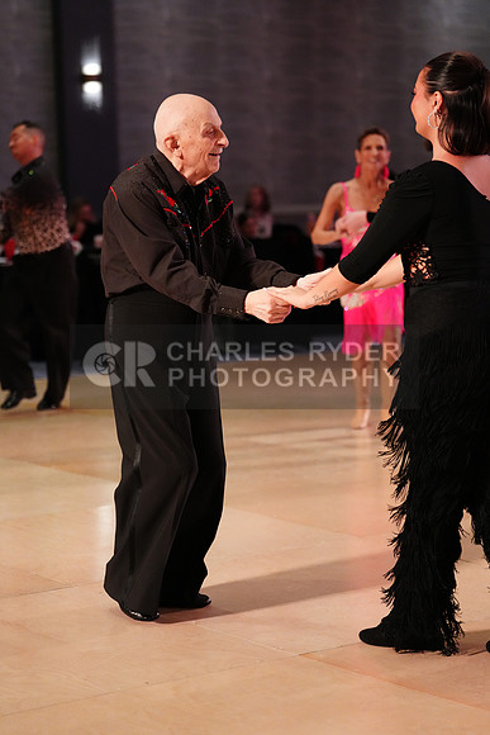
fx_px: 1857
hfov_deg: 15.0
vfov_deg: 22.4
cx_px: 245
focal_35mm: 91
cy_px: 368
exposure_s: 1/400
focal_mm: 91
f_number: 2.8
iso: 5000
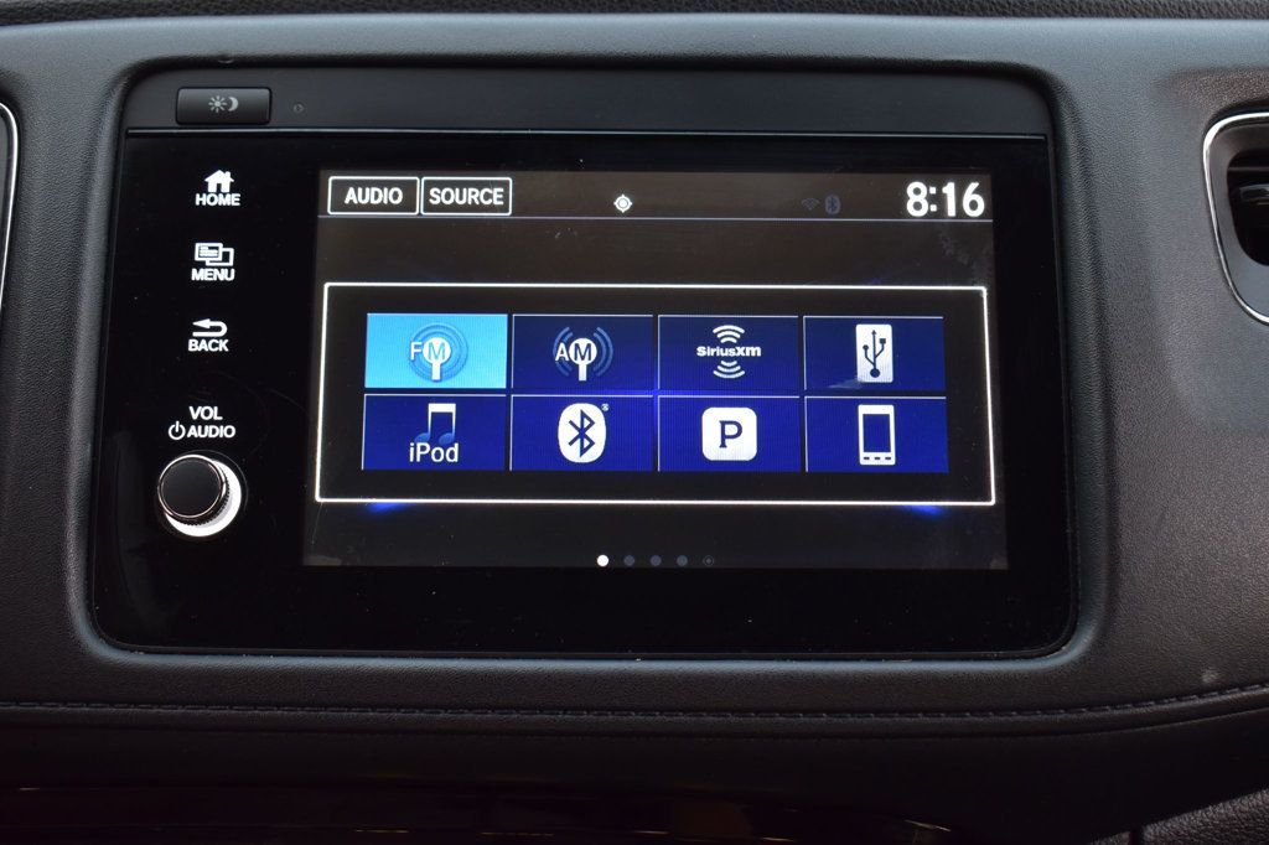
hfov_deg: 38.9
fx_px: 1797
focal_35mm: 51
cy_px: 422
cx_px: 634
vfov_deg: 26.5
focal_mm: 34
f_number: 6.3
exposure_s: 1/15
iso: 720
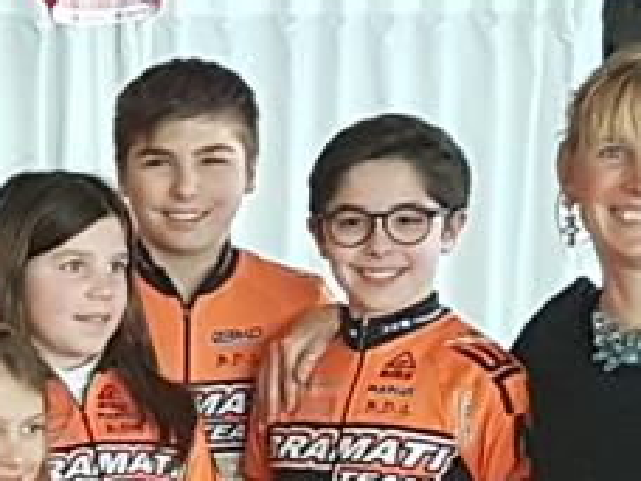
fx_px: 2537
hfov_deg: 13.0
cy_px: 644
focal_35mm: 137
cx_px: -506
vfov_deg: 10.6
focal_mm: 4.2
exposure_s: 1/50
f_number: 1.7
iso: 200
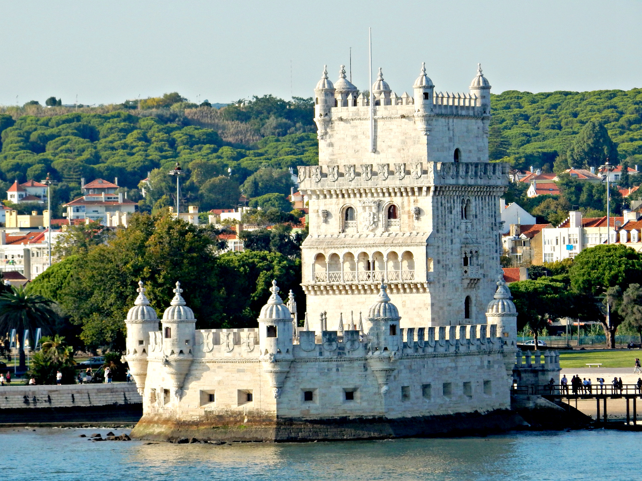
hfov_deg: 8.6
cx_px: 321
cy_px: 240
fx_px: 4247
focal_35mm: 229
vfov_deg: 6.5
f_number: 6.3
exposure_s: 1/400
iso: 125
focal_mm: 40.9
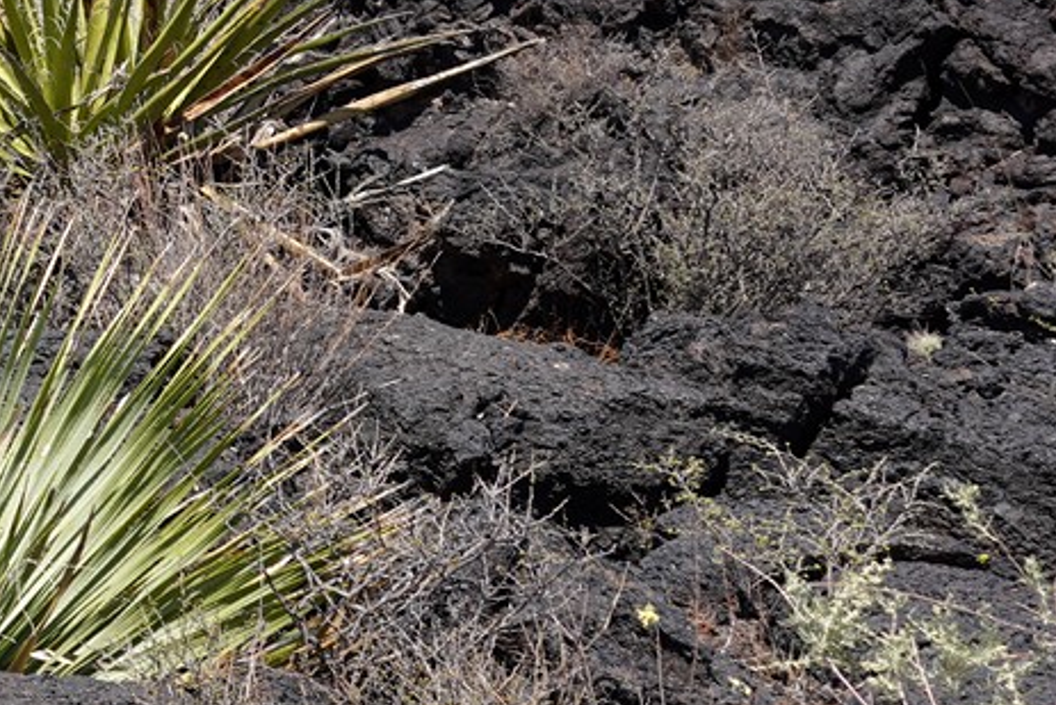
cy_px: -82
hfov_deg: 13.3
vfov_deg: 10.1
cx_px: -1020
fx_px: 3932
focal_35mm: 134
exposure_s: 1/100
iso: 100
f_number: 13
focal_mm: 31
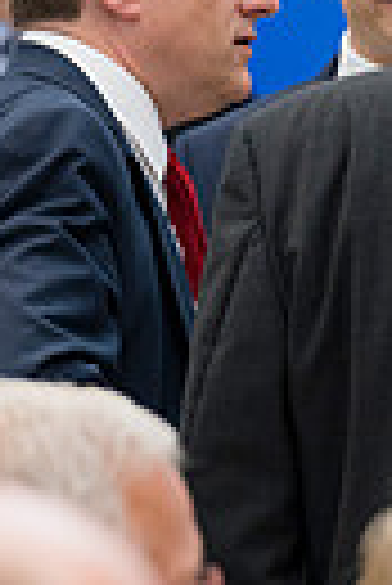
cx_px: 365
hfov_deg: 1.8
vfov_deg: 2.7
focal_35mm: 777
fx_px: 12656
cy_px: 117
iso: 1250
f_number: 4
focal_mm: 150
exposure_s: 1/160
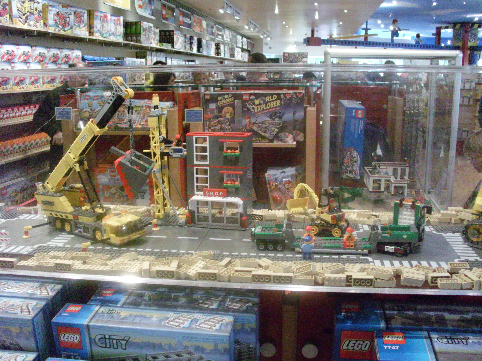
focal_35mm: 38
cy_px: 180
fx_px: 529
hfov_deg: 49.0
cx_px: 241
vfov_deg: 37.7
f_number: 3.1
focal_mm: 6.3
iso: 1400
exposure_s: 1/60
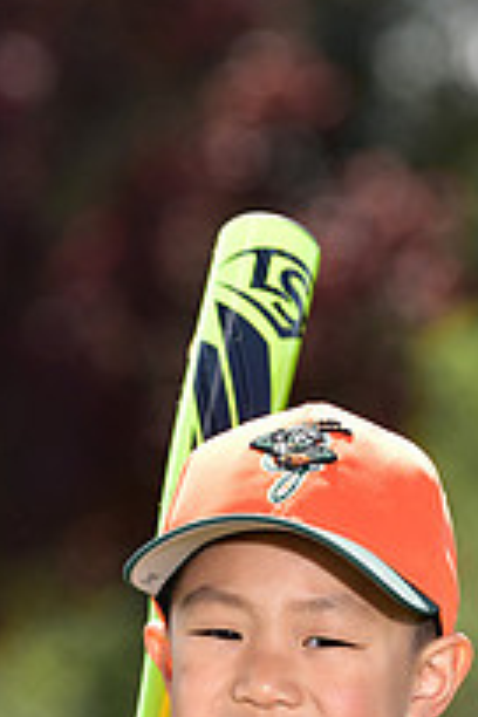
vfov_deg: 3.6
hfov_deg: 2.4
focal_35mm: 569
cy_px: 942
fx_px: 11332
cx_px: 293
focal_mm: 200
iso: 80
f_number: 5
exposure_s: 1/250
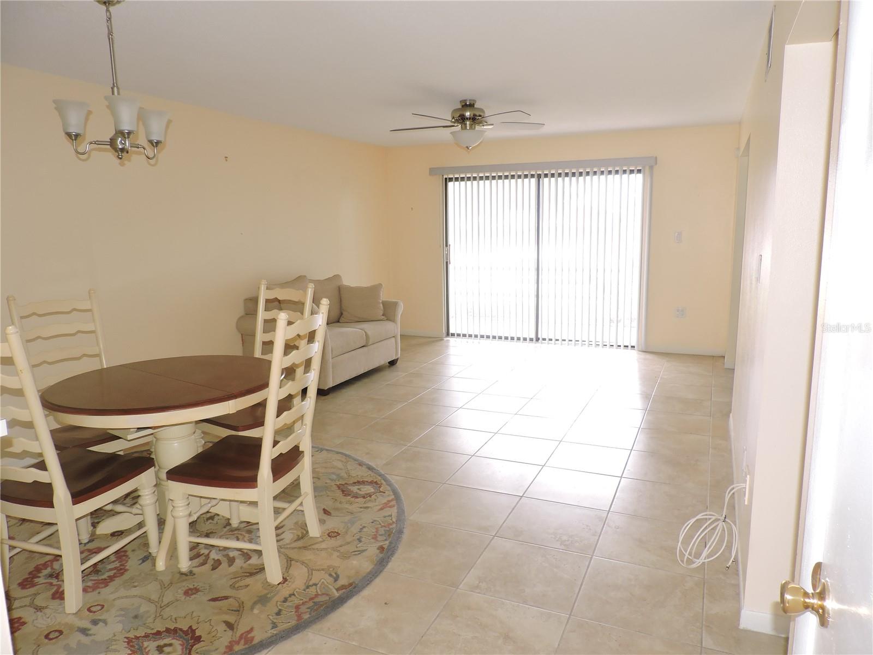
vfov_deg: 56.8
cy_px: 328
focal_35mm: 24
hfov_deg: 71.6
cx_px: 436
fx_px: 605
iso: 200
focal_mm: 4.3
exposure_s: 1/40
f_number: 3
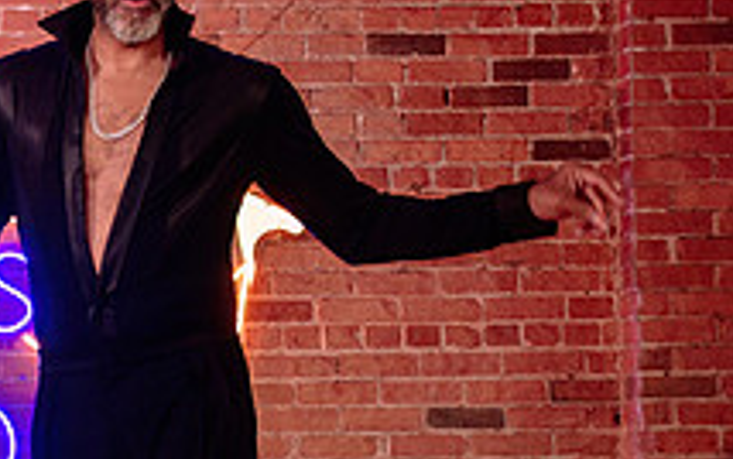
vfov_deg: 11.2
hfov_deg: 17.1
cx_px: -176
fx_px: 2319
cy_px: 404
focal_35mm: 116
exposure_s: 1/250
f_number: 2
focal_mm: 31
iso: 800
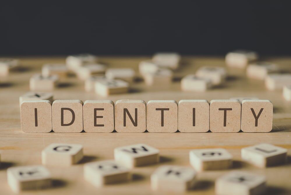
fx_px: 849
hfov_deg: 19.4
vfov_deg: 13.1
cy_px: 98
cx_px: 146
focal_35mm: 105
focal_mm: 105
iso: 320
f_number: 5
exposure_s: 1/200
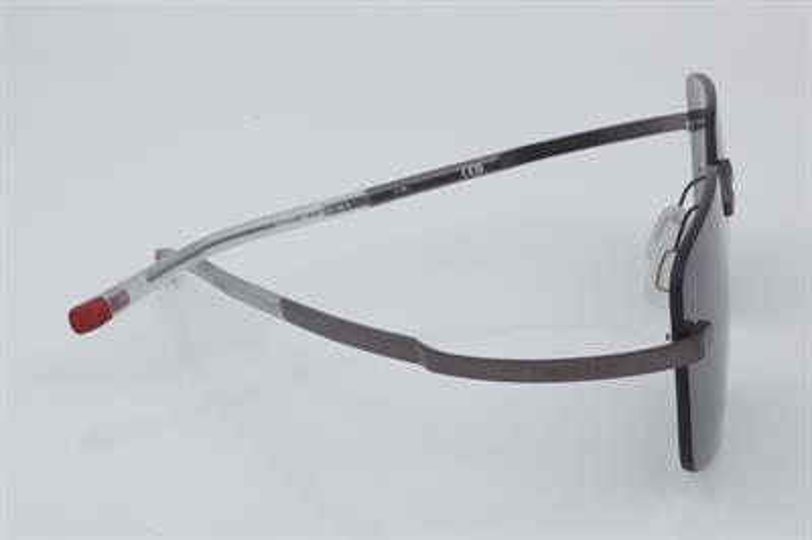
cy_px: 270
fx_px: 1859
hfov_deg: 24.6
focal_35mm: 82
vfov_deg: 16.5
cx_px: 406
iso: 100
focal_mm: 55
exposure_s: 1/4
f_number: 32
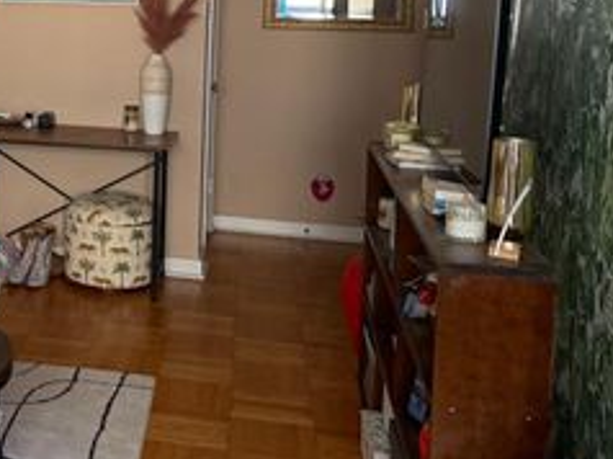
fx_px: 1061
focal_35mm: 60
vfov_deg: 23.6
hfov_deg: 29.9
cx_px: -10
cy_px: 24
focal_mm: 6.76
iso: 200
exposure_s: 1/99
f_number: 1.78
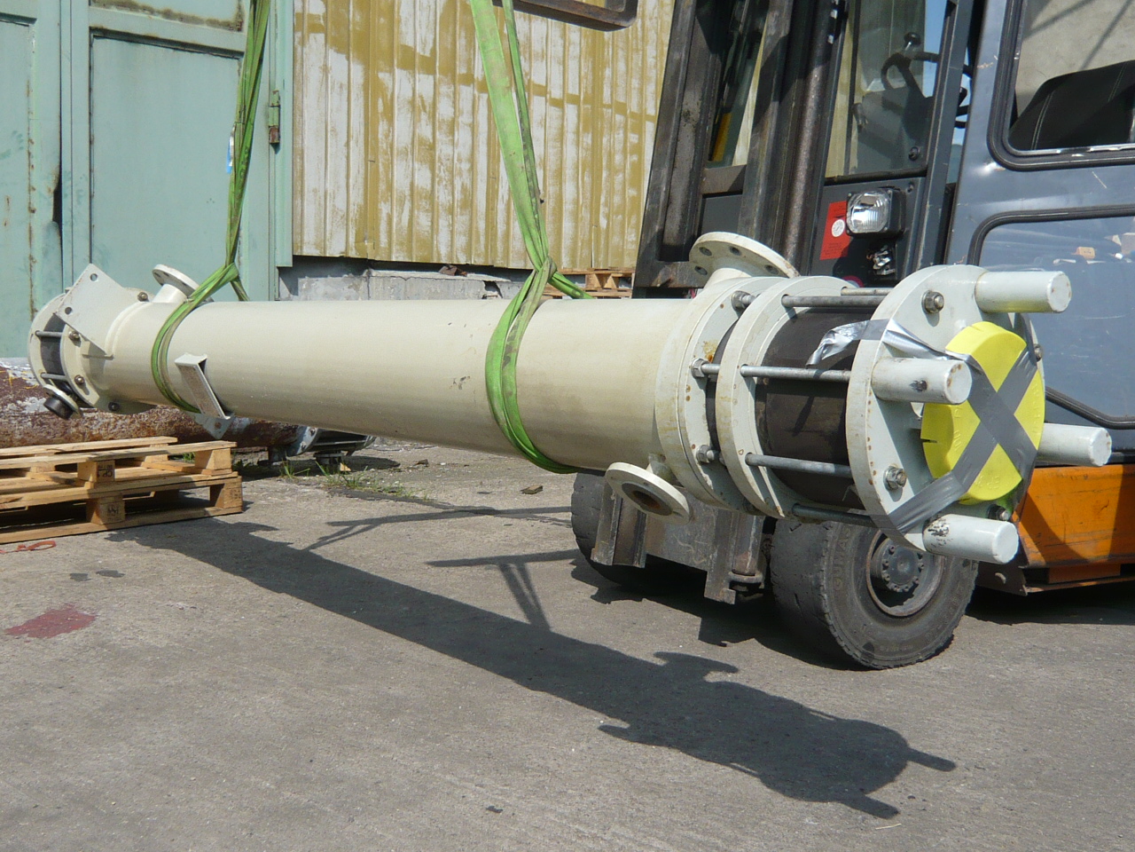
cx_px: 568
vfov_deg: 35.1
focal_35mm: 41
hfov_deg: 45.8
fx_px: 1344
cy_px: 426
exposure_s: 1/200
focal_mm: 4.6
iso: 100
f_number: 8
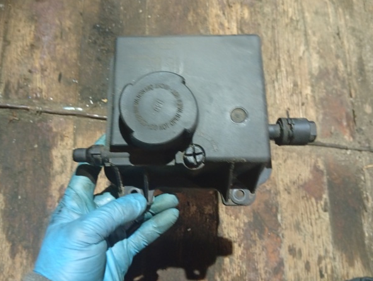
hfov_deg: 63.3
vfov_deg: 49.9
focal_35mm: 28
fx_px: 302
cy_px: 135
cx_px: 173
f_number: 1.8
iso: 2377
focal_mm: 3.96
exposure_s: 1/16.7
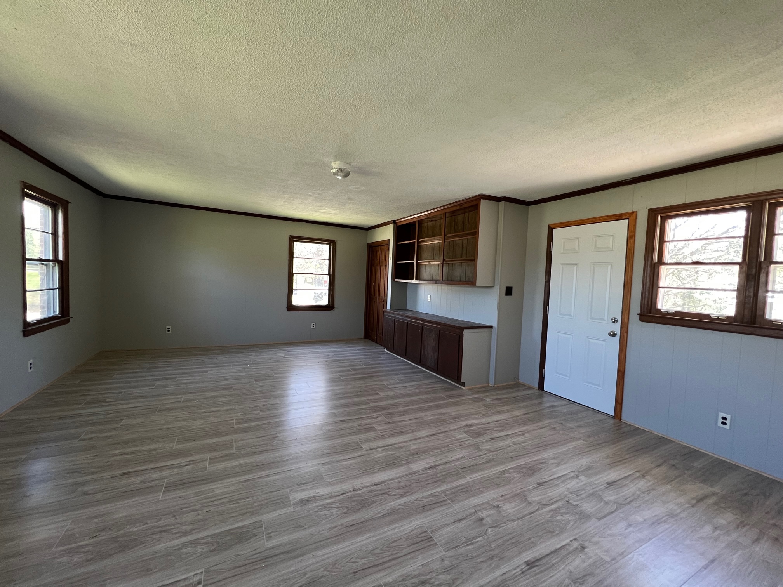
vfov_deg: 89.9
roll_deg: -2.5
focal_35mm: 13
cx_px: 392
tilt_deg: -3.9
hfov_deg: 106.2
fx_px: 294
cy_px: 294
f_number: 1.8
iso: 200
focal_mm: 1.57
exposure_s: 1/99
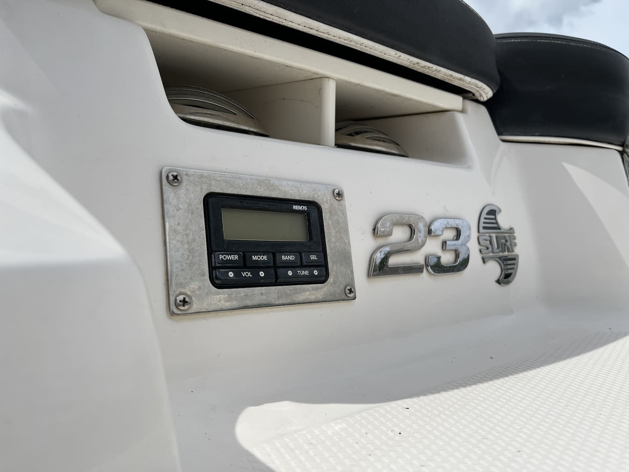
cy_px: 236
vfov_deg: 53.1
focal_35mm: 26
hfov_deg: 67.3
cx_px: 314
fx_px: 472
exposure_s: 1/8403
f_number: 1.6
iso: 50
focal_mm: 5.1
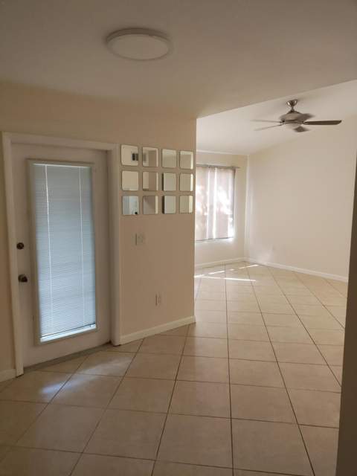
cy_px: 238
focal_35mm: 25
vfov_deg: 69.4
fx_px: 344
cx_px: 178
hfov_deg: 54.9
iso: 1000
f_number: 1.7
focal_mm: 4.71
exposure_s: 1/60
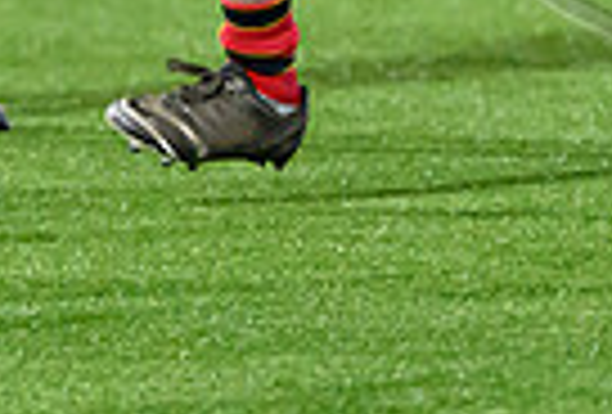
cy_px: 168
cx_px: 833
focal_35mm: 1459
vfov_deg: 1.0
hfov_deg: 1.4
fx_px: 24914
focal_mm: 200
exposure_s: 1/1600
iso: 6400
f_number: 3.2
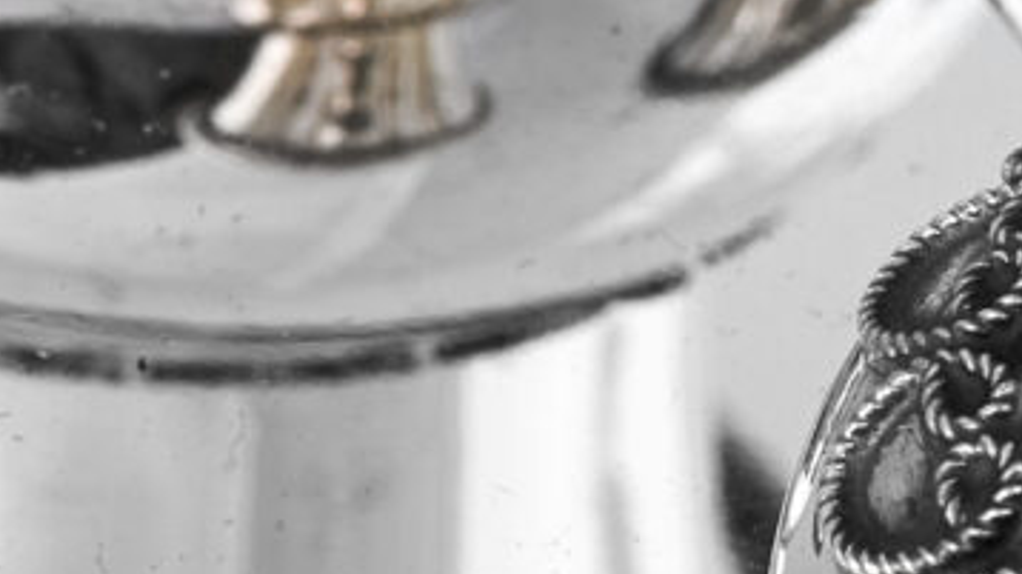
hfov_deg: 2.8
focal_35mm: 749
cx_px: -2558
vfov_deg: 1.6
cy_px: -880
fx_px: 20288
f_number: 16
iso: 100
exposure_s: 1/200
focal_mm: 100
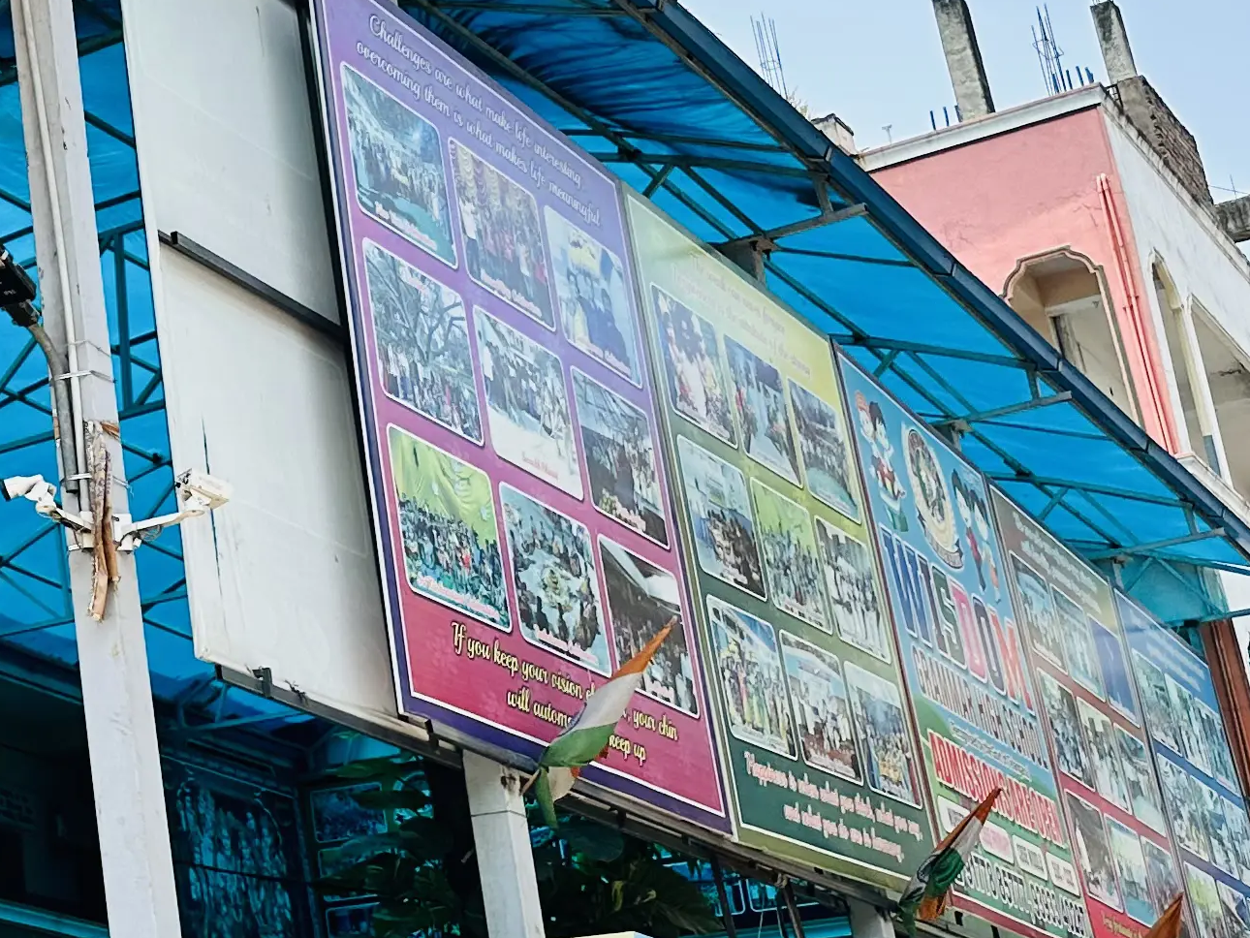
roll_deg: -0.1
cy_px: 234
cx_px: -490
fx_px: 2709
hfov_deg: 22.5
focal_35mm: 75
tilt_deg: +23.3
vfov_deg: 19.5
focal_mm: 6.86
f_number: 1.78
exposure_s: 1/3247
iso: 80
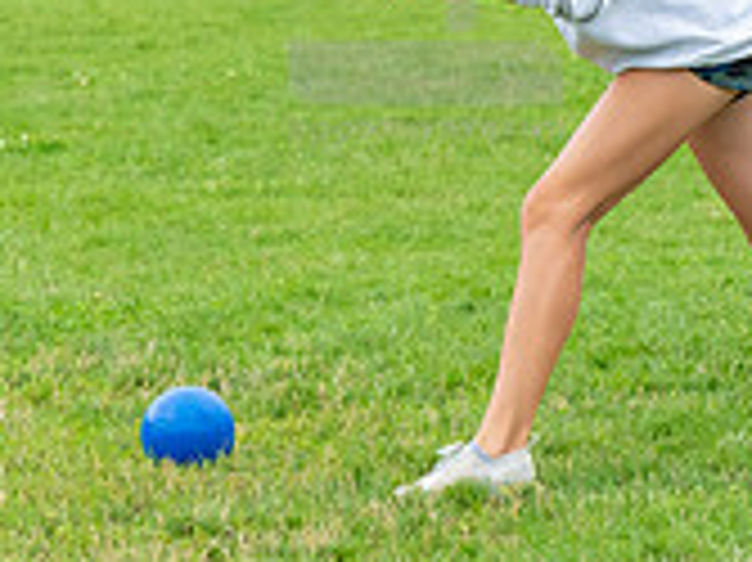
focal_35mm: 434
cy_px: -16
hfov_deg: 4.6
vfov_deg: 3.4
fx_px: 9421
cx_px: 428
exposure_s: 1/1000
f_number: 5.6
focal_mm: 130
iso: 1250
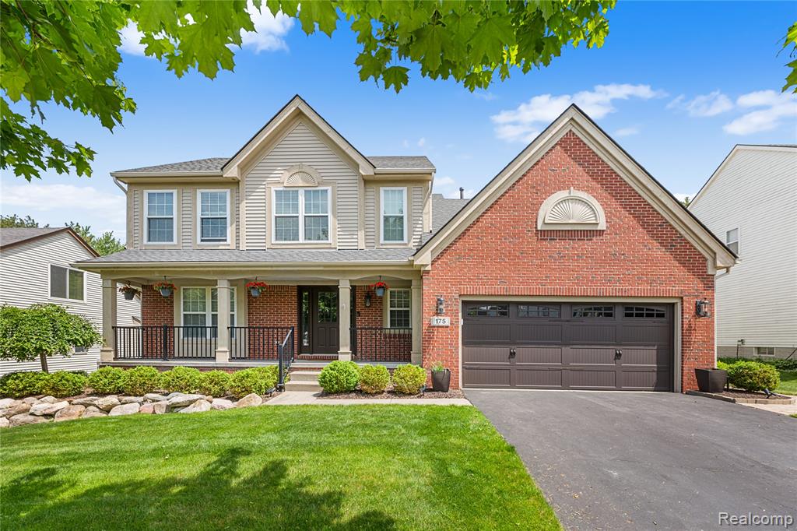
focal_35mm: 16
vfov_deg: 73.7
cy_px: 266
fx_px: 354
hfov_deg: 96.8
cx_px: 398
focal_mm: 16
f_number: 8
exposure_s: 1/125
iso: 250
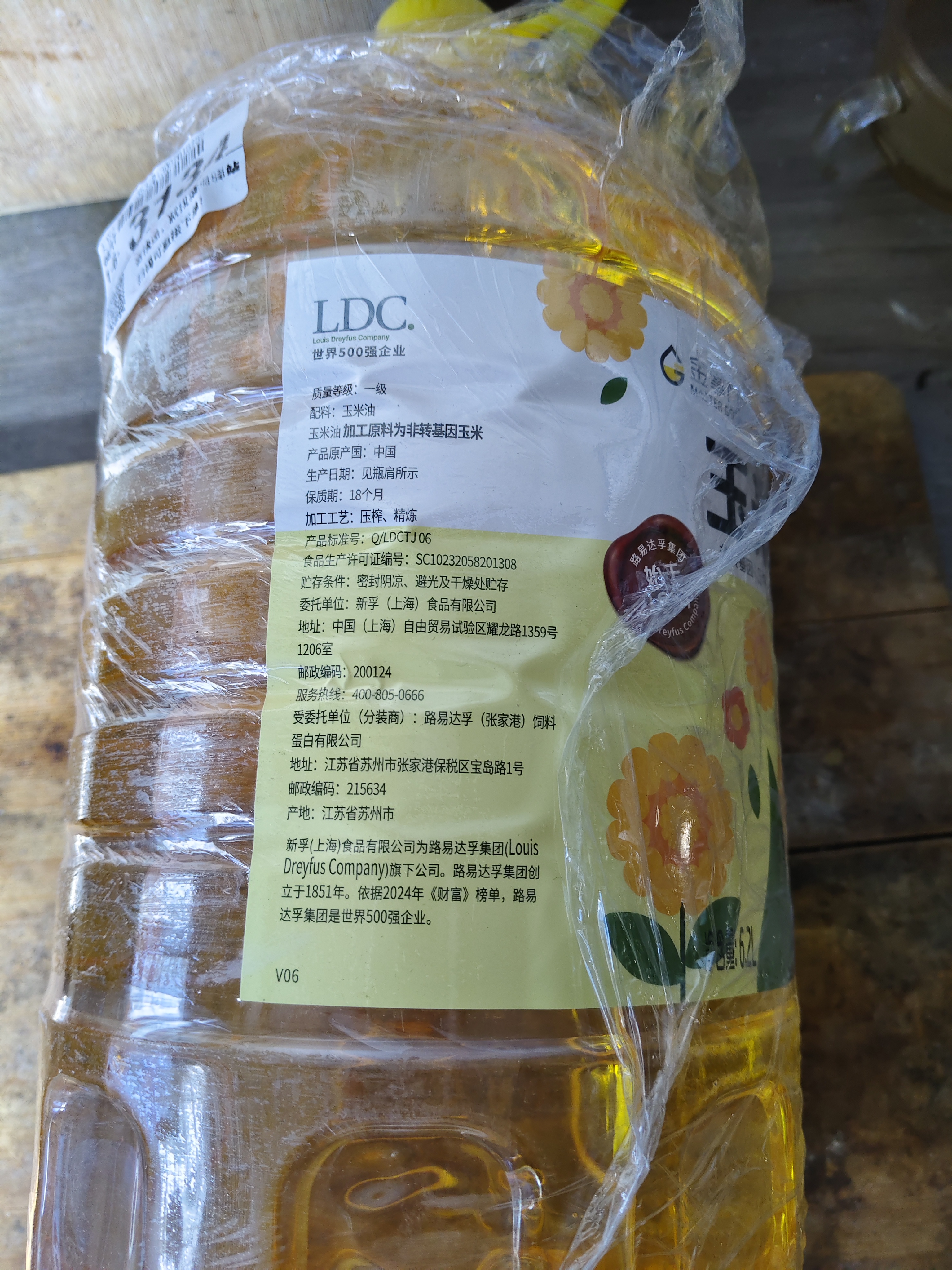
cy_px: 635
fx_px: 953
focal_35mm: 26
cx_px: 476
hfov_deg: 53.1
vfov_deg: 67.3
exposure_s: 1/50.1
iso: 237
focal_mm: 4.84
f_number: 1.79
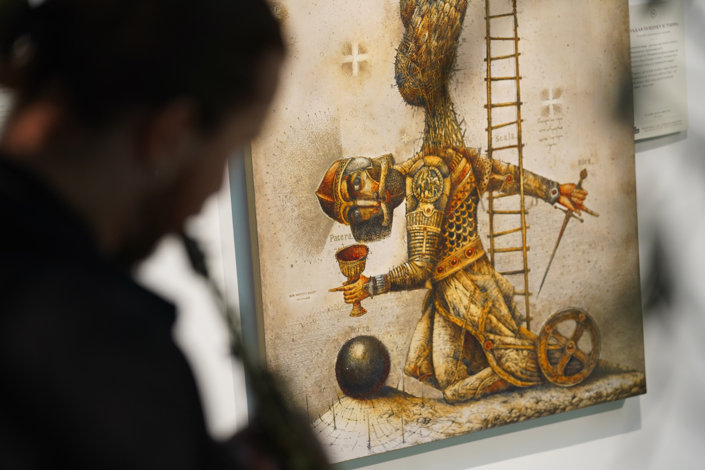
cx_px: 352
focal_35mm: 122
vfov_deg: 11.2
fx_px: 2389
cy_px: 235
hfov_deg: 16.8
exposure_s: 1/800
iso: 1600
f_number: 3.2
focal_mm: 122
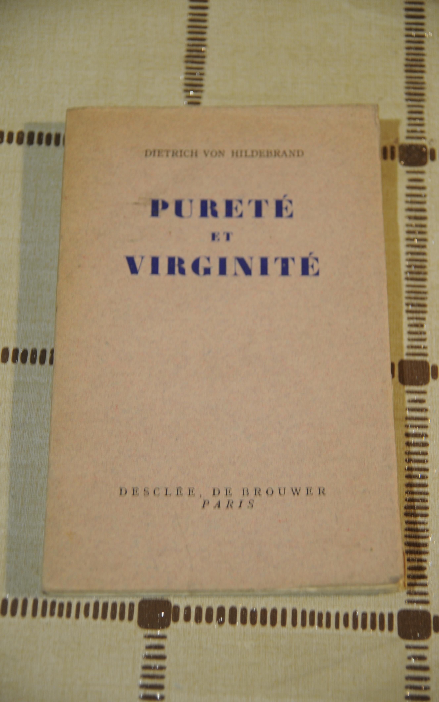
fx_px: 1302
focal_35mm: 68
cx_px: 225
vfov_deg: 30.2
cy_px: 355
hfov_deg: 19.1
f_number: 2.8
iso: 200
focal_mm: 44
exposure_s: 1/15
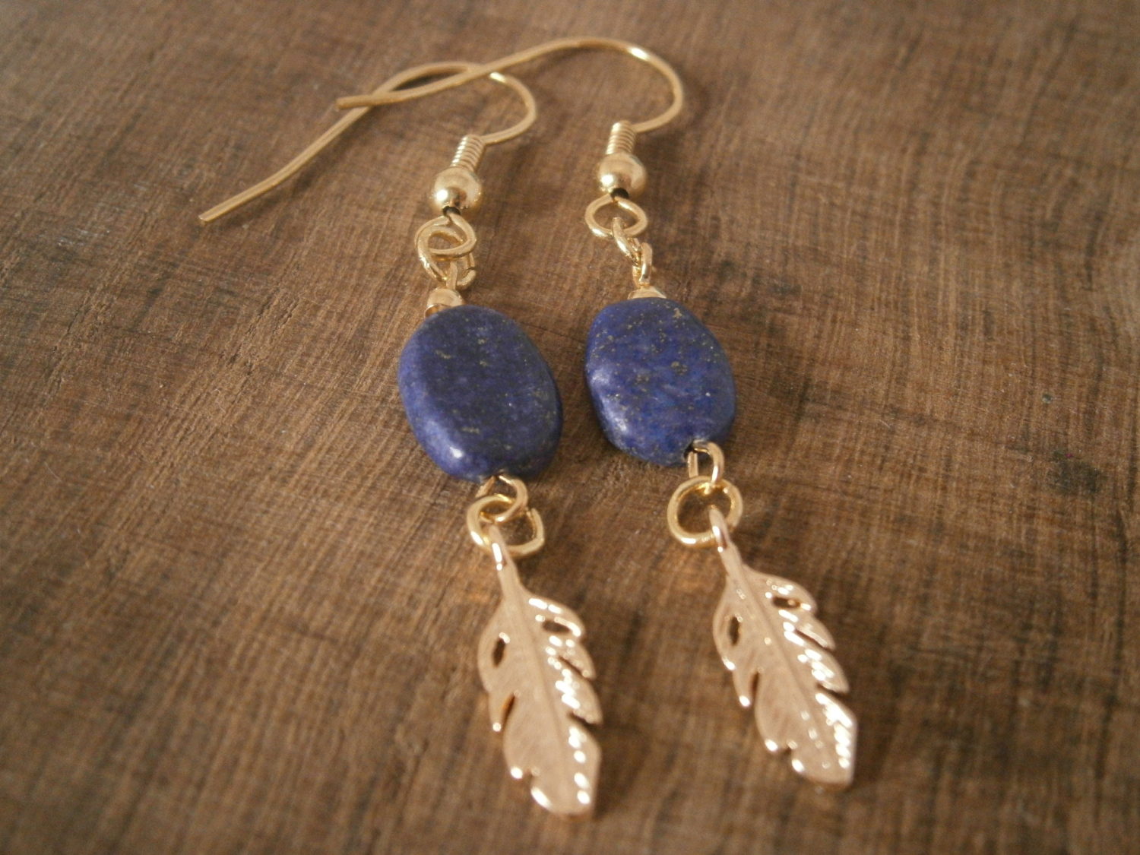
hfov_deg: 40.4
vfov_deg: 30.9
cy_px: 428
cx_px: 570
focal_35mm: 47
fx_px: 1548
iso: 500
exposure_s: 1/250
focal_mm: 8.3
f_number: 3.4
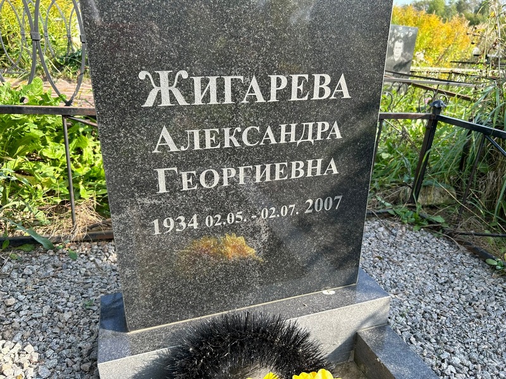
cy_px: 190
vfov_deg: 53.1
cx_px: 253
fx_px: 380
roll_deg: -2.7
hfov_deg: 67.3
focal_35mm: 26
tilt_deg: -19.7
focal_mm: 5.7
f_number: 1.5
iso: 50
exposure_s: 1/743
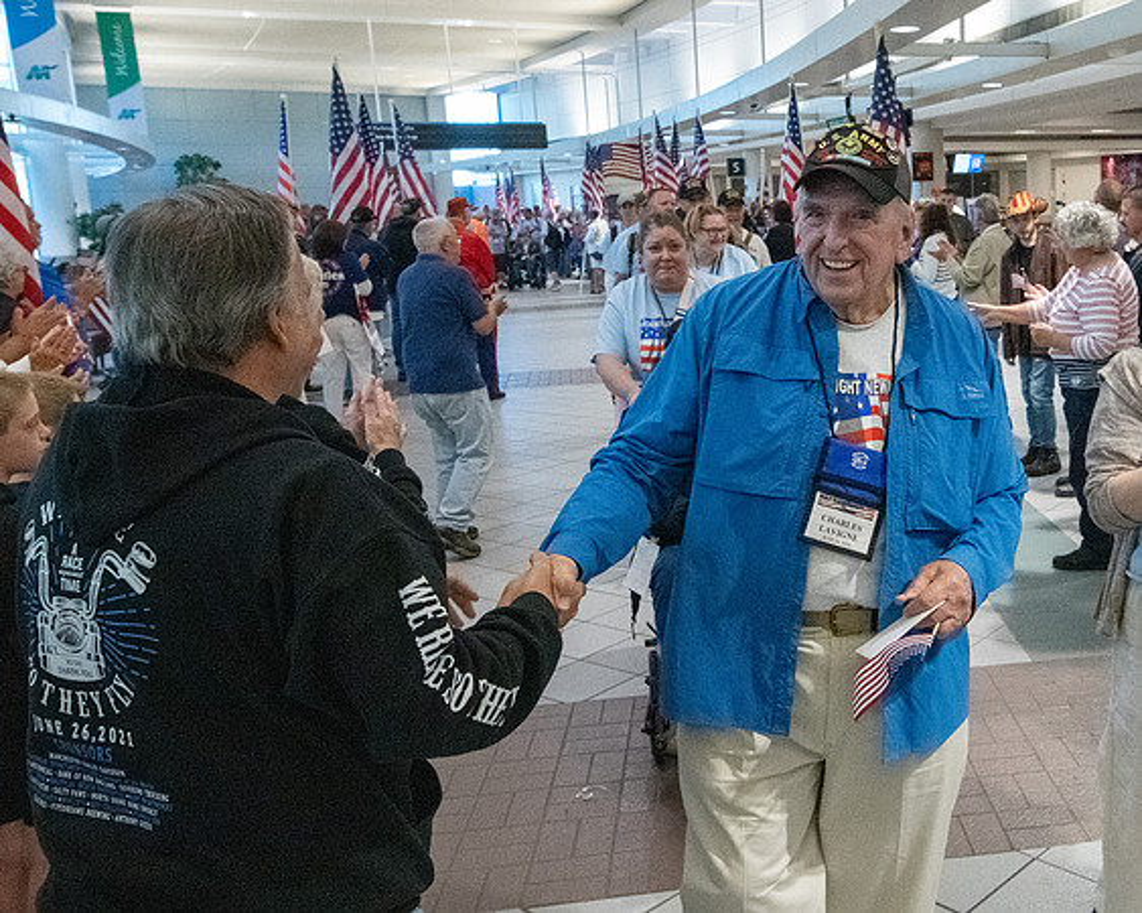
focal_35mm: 34
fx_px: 1166
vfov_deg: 42.7
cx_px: 869
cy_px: 409
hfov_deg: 49.9
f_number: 7.1
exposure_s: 1/400
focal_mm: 20
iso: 20000
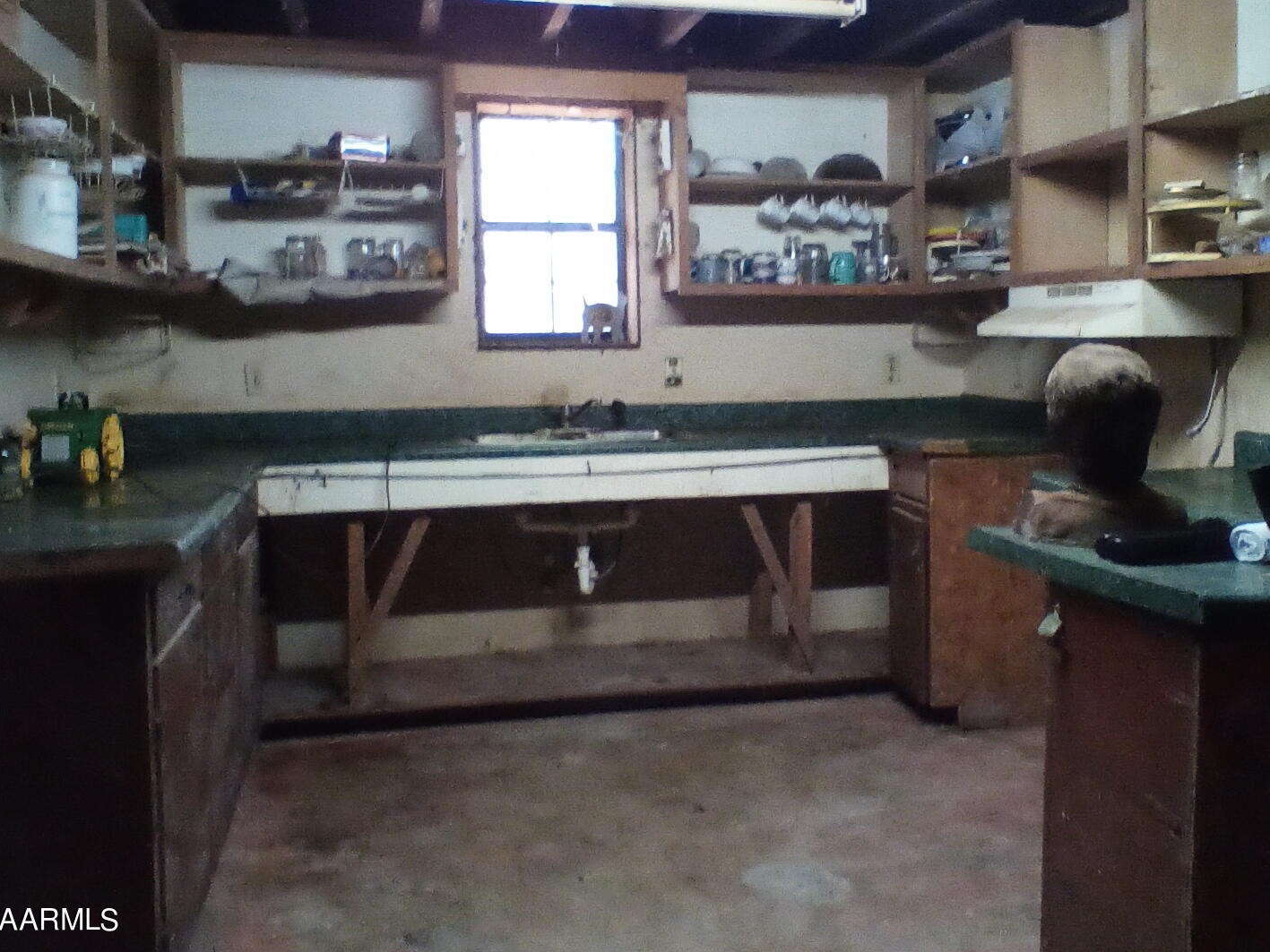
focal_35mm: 35
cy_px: 430
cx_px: 689
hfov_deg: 52.6
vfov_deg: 40.7
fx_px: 1284
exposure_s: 1/15
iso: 618
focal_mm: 2.38
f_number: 2.4
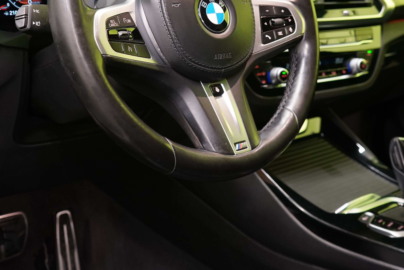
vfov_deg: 24.6
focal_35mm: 53
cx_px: 217
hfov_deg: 37.5
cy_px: 18
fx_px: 595
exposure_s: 1/20
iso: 1250
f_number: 5
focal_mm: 28
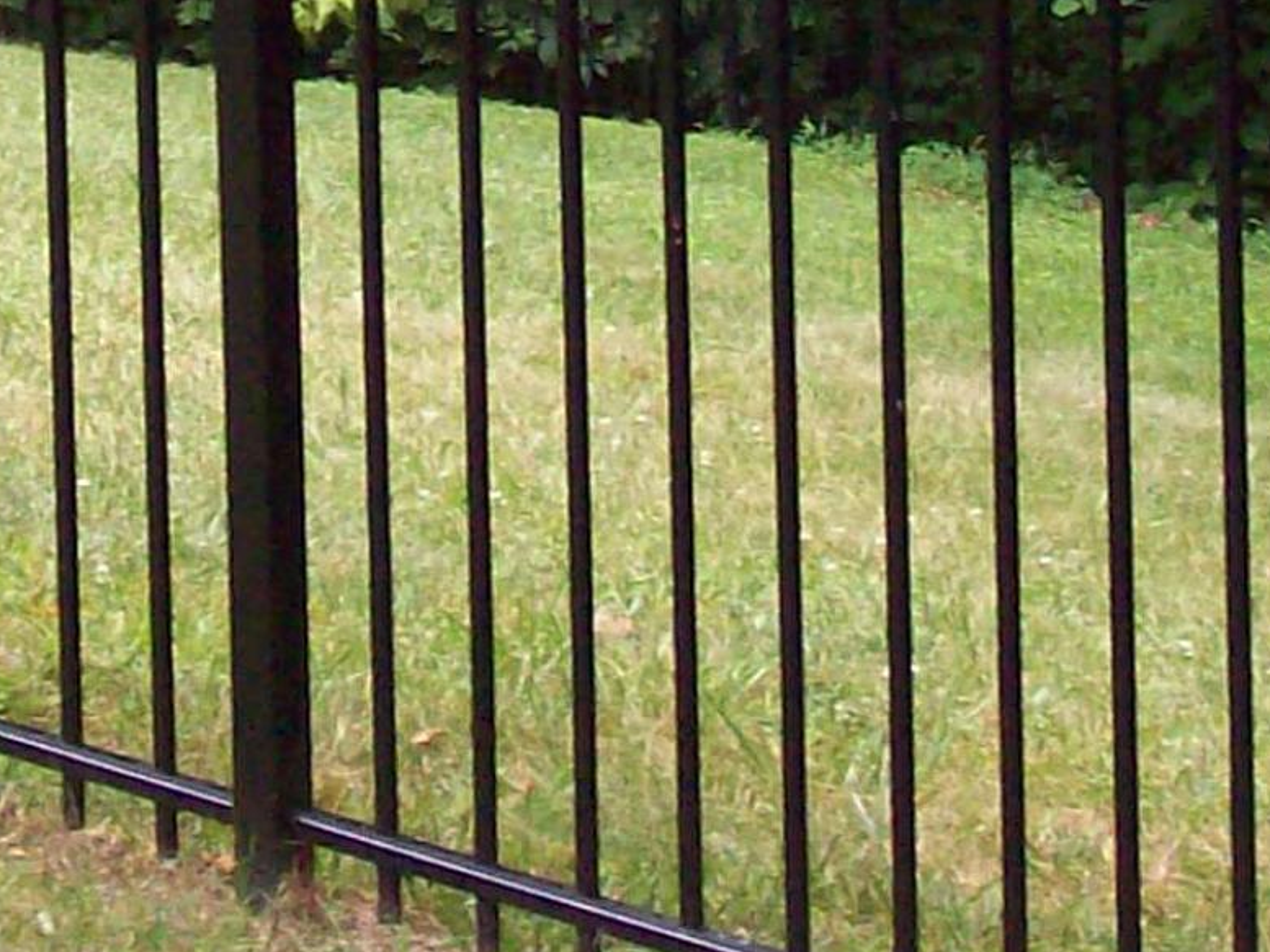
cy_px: -832
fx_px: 7926
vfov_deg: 6.7
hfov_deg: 9.1
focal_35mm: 216
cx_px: 110
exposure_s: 1/83.6
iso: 140
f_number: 3.4
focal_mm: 9.4
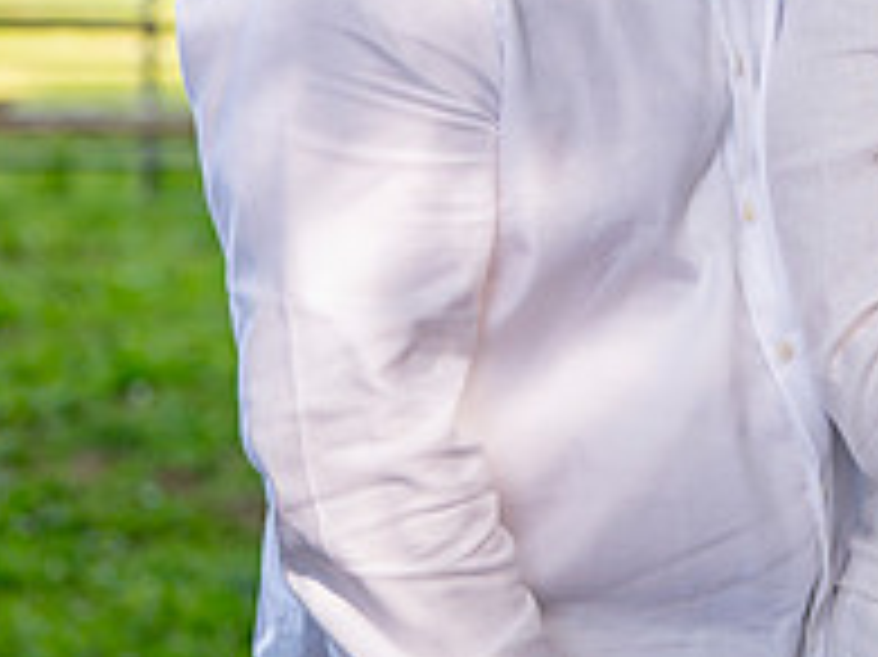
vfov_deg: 6.6
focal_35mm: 224
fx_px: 5678
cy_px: -270
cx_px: 1175
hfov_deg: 8.7
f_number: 3.5
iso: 200
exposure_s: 1/320
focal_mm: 70
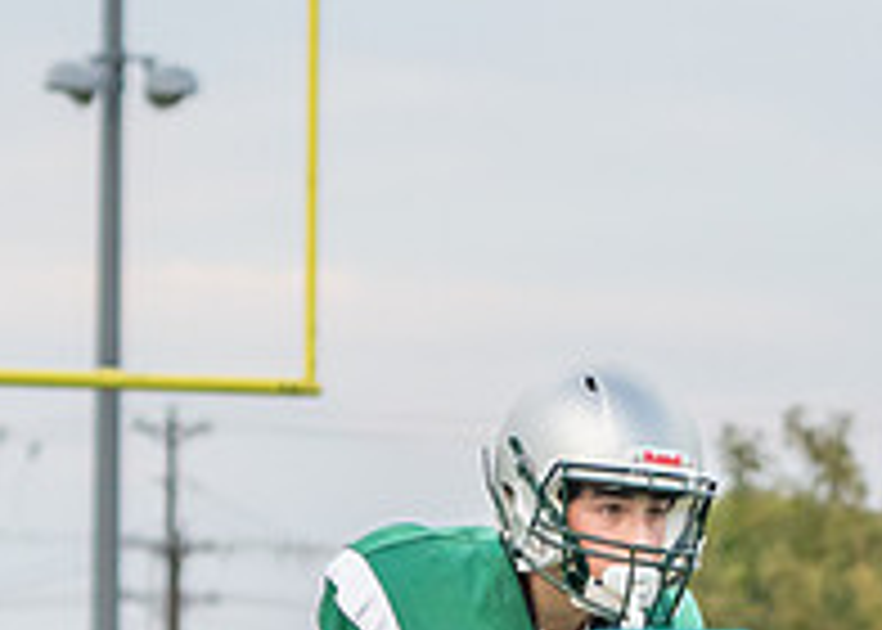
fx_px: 12324
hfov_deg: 4.1
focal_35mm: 492
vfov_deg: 2.9
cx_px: 493
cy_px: 917
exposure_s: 1/1600
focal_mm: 100
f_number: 4.5
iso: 1000
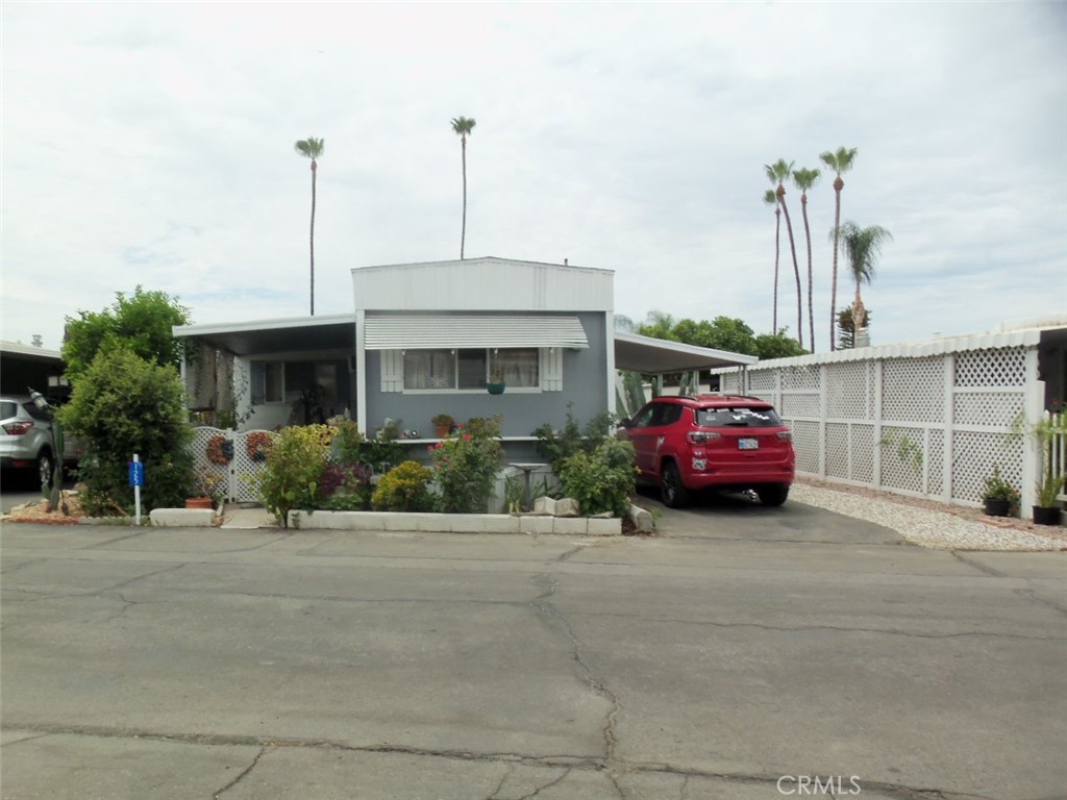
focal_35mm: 29
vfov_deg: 48.2
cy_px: 400
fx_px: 894
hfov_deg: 61.7
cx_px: 534
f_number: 8.6
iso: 80
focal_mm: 5.2
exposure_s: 1/125
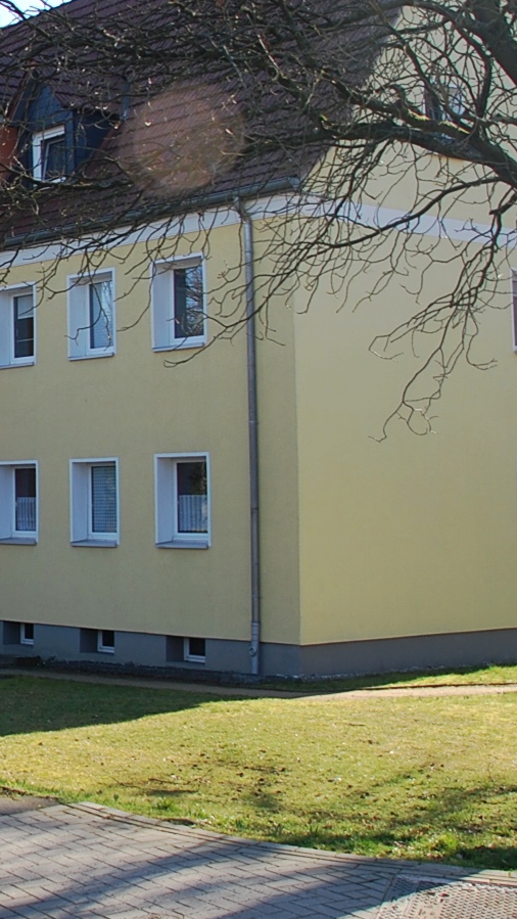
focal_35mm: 61
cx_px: -267
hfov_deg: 17.6
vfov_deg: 34.2
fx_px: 1486
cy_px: 368
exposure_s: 1/200
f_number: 5.6
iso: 100
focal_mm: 18
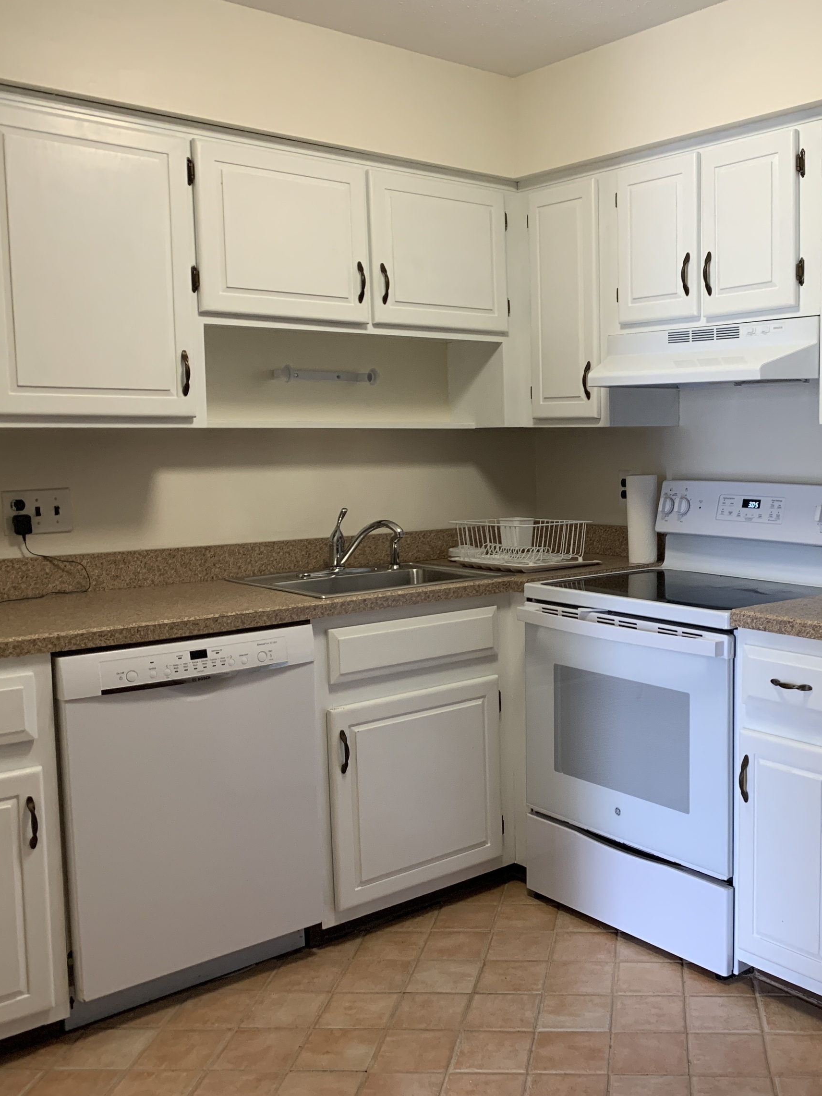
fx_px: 1108
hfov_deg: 39.6
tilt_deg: -6.9
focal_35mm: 35
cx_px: 620
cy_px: 543
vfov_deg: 52.6
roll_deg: +0.0
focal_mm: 4.25
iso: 160
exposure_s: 1/60
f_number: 1.8
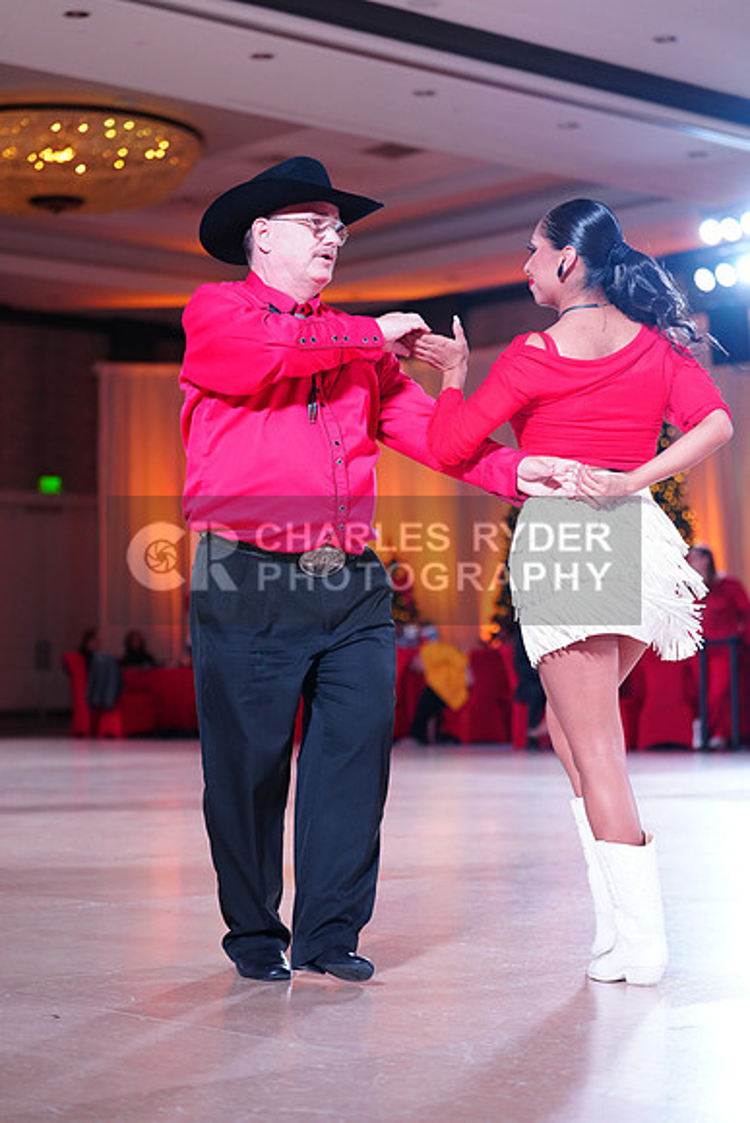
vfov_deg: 28.8
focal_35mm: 70
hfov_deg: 19.5
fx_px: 2186
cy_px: 562
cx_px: 375
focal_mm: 70
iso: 2000
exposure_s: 1/500
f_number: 2.8
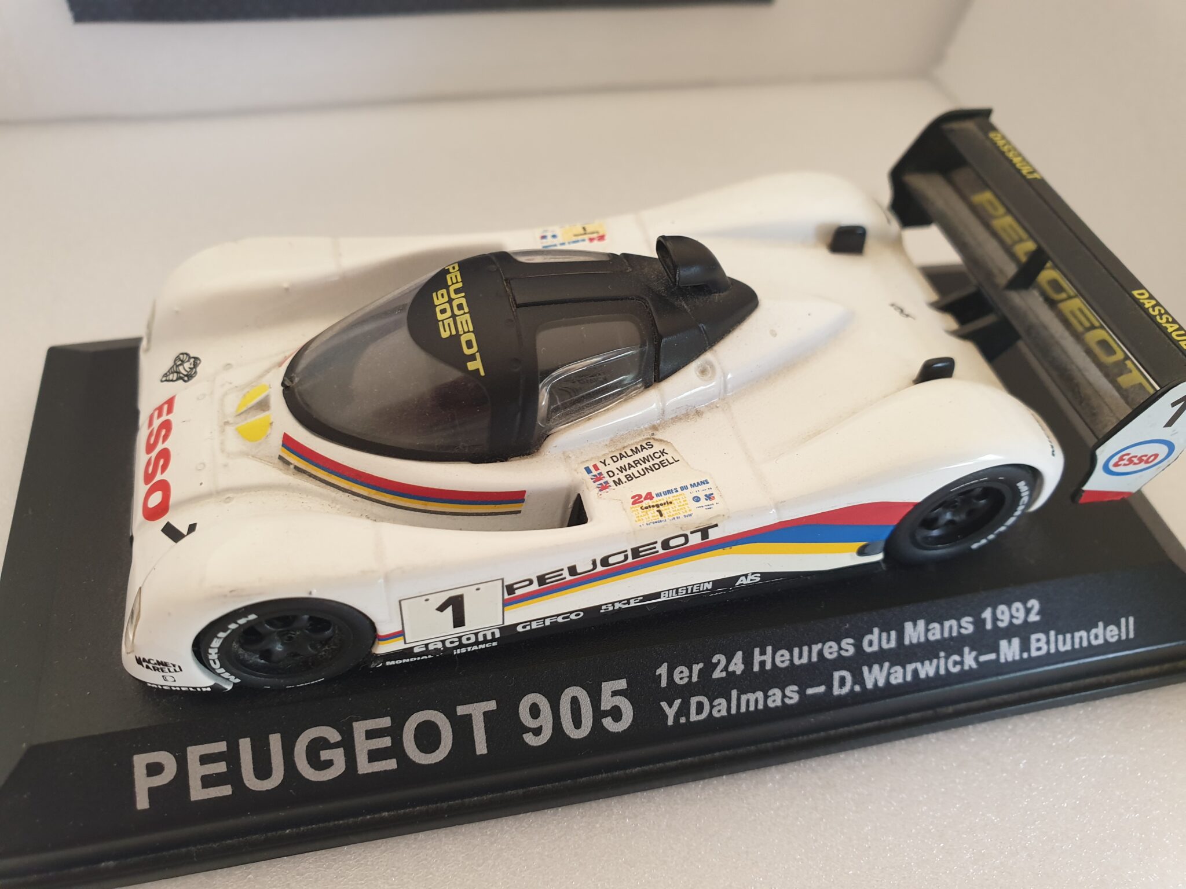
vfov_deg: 53.1
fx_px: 891
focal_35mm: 26
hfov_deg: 67.3
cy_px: 444
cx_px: 593
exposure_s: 1/82
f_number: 2.4
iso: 200
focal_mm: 4.3
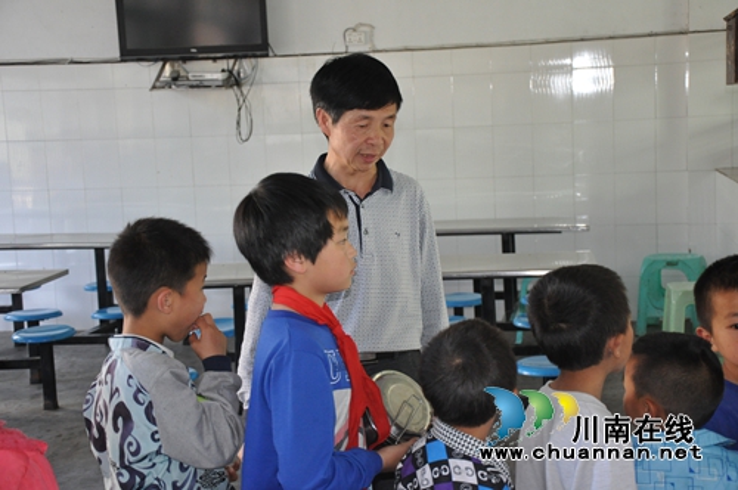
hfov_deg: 31.9
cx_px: 369
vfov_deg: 21.5
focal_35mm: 63
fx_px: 1290
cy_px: 245
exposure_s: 1/125
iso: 1600
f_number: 4.8
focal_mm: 42
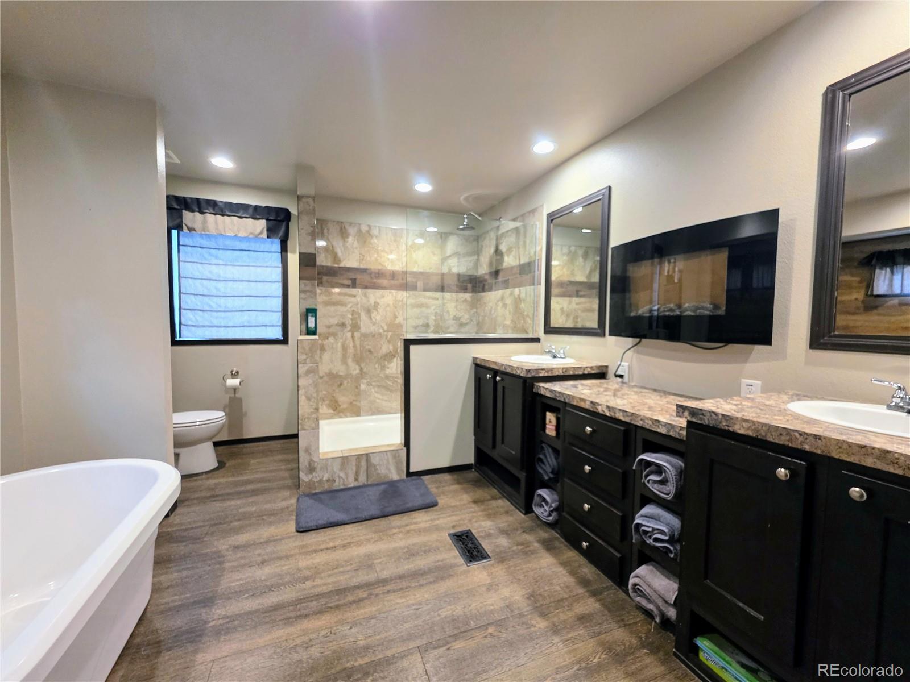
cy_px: 341
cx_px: 455
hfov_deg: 106.2
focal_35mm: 13
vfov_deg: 89.9
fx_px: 342
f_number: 1.9
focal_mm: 2.2
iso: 250
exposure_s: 1/60
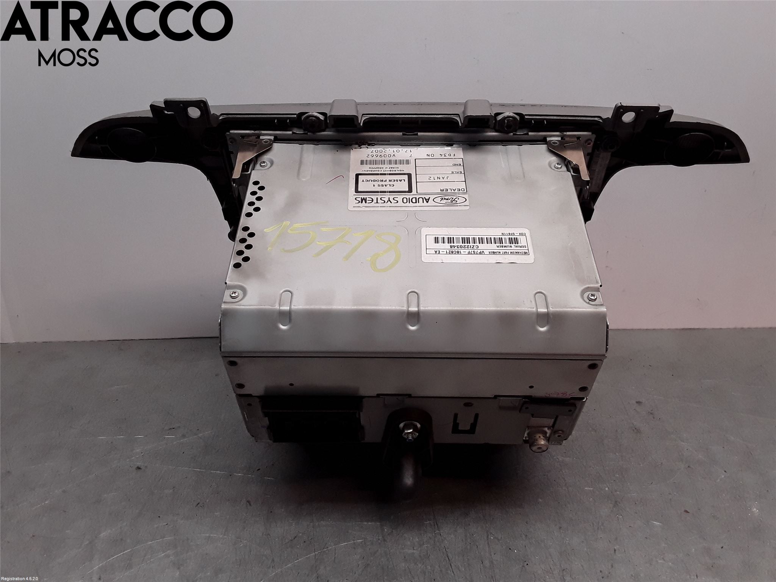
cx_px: 388
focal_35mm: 28
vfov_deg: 49.7
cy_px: 291
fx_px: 628
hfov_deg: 63.4
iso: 100
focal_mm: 2.91
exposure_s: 1/243
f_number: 1.9
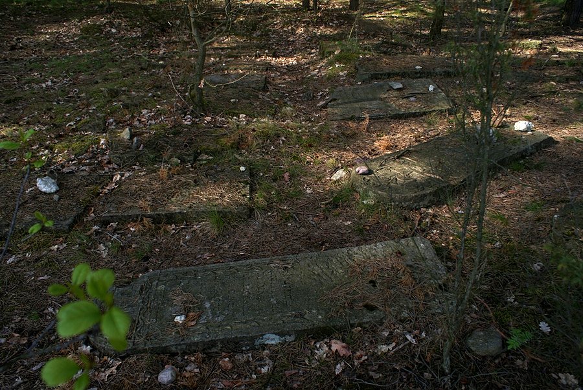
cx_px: 292
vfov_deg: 48.0
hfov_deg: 67.3
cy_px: 195
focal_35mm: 27
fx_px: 438
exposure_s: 1/250
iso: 100
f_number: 5.6
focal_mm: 18
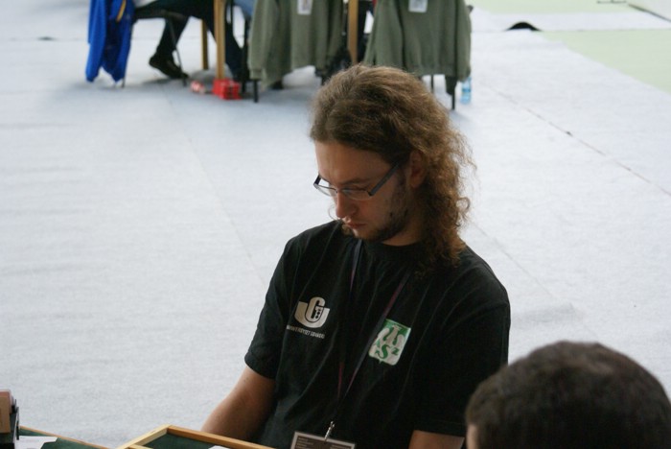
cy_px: 224
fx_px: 1679
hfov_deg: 22.6
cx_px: 336
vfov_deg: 15.2
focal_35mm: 90
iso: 640
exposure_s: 1/100
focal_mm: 60
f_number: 5.6
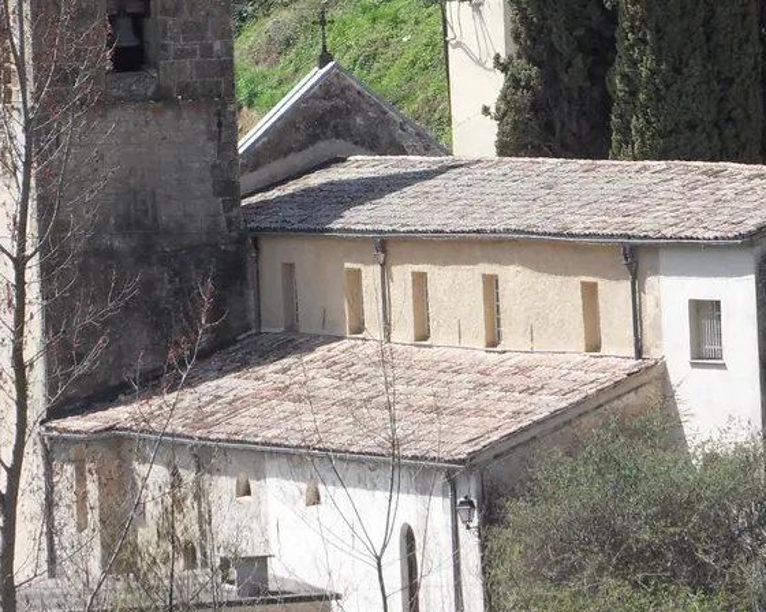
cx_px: 416
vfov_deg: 4.0
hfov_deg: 5.0
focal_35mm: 390
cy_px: 164
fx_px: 8835
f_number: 5.8
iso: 80
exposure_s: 1/250
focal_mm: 30.6
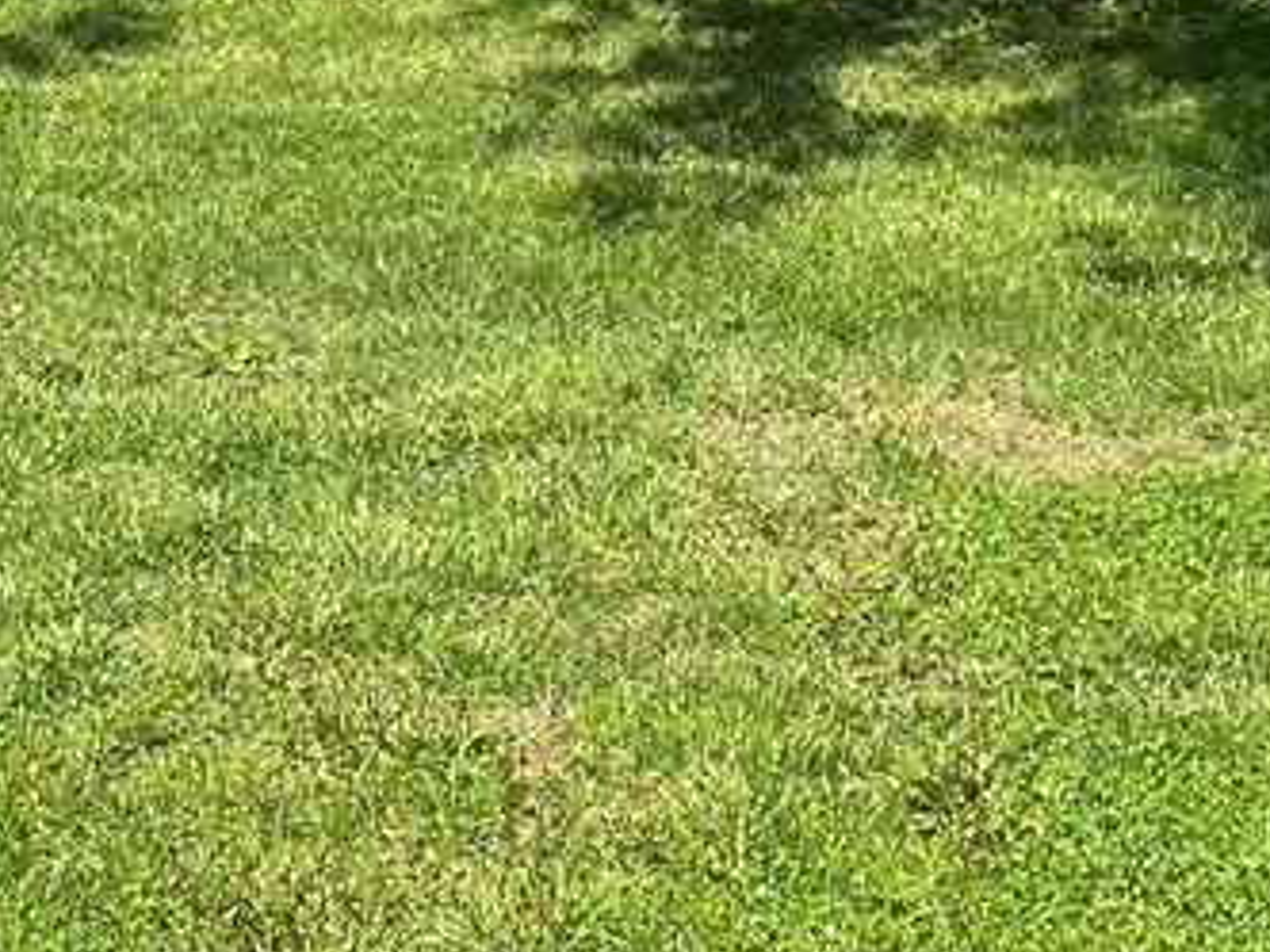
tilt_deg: -1.1
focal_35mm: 74
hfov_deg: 26.0
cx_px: 964
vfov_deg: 18.3
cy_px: -356
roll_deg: +1.3
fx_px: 2715
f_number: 1.78
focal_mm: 6.86
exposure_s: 1/1949
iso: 80
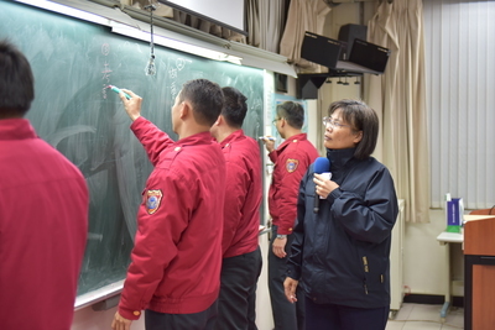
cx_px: 248
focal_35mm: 52
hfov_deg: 38.2
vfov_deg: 26.0
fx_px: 715
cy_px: 165
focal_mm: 52
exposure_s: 1/160
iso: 640
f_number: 2.8
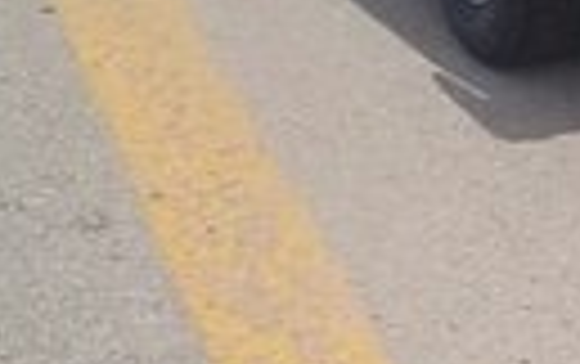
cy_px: -258
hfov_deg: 11.8
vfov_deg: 7.6
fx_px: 2659
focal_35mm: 168
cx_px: 899
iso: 50
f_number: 2.2
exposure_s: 1/1715
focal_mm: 3.3
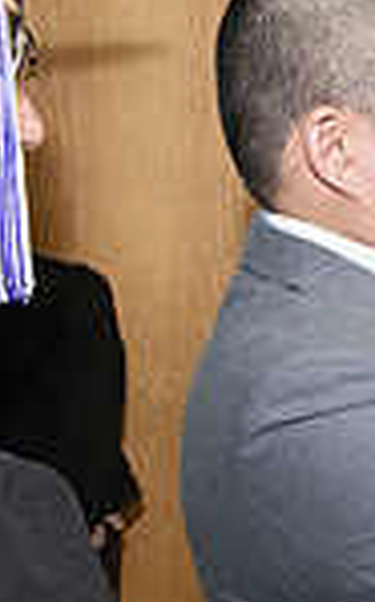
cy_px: 248
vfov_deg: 21.0
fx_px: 1620
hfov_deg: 10.8
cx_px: 968
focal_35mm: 99
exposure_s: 1/200
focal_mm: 25
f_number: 8
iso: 6400
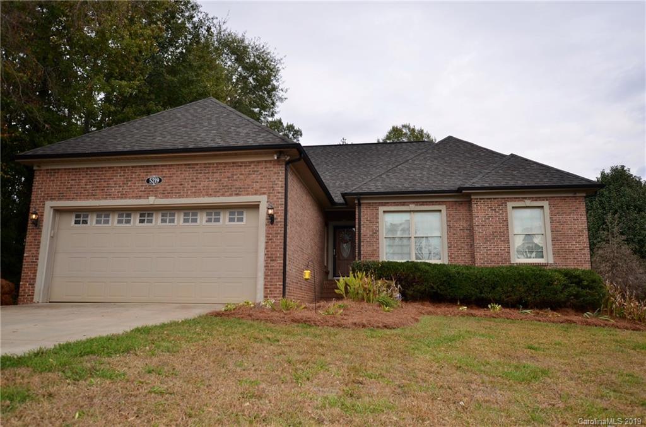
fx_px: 483
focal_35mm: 27
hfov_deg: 67.5
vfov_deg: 47.7
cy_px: 214
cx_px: 323
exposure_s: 1/250
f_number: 5.6
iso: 100
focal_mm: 18
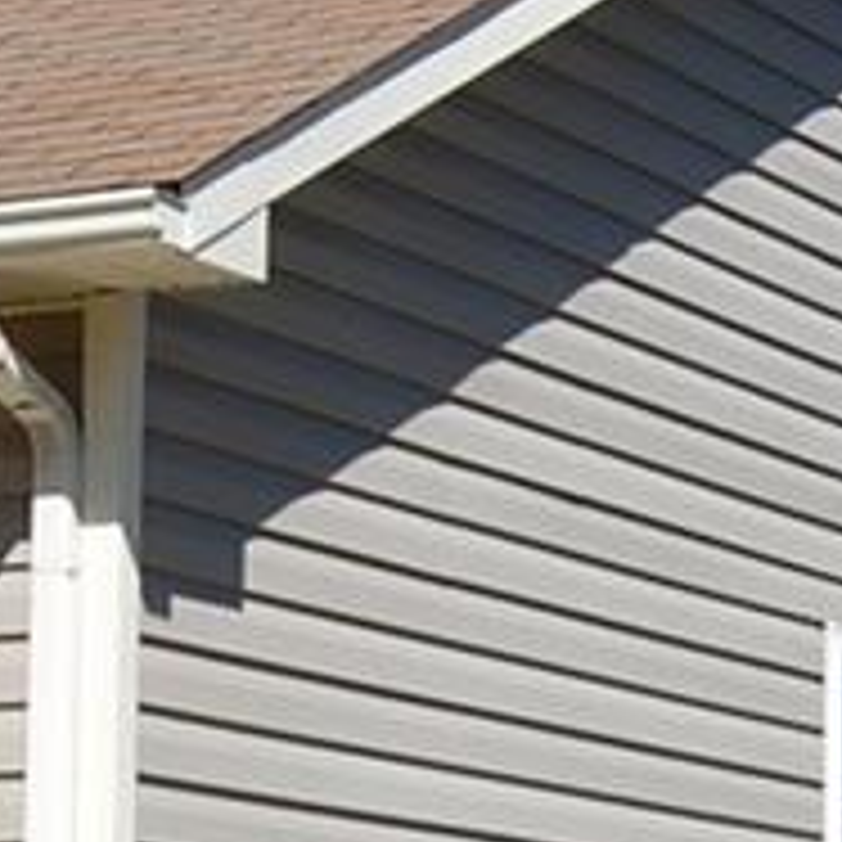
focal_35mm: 181
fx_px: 4981
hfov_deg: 9.7
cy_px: 1072
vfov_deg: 9.5
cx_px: 396
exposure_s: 1/400
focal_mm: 26
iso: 200
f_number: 10
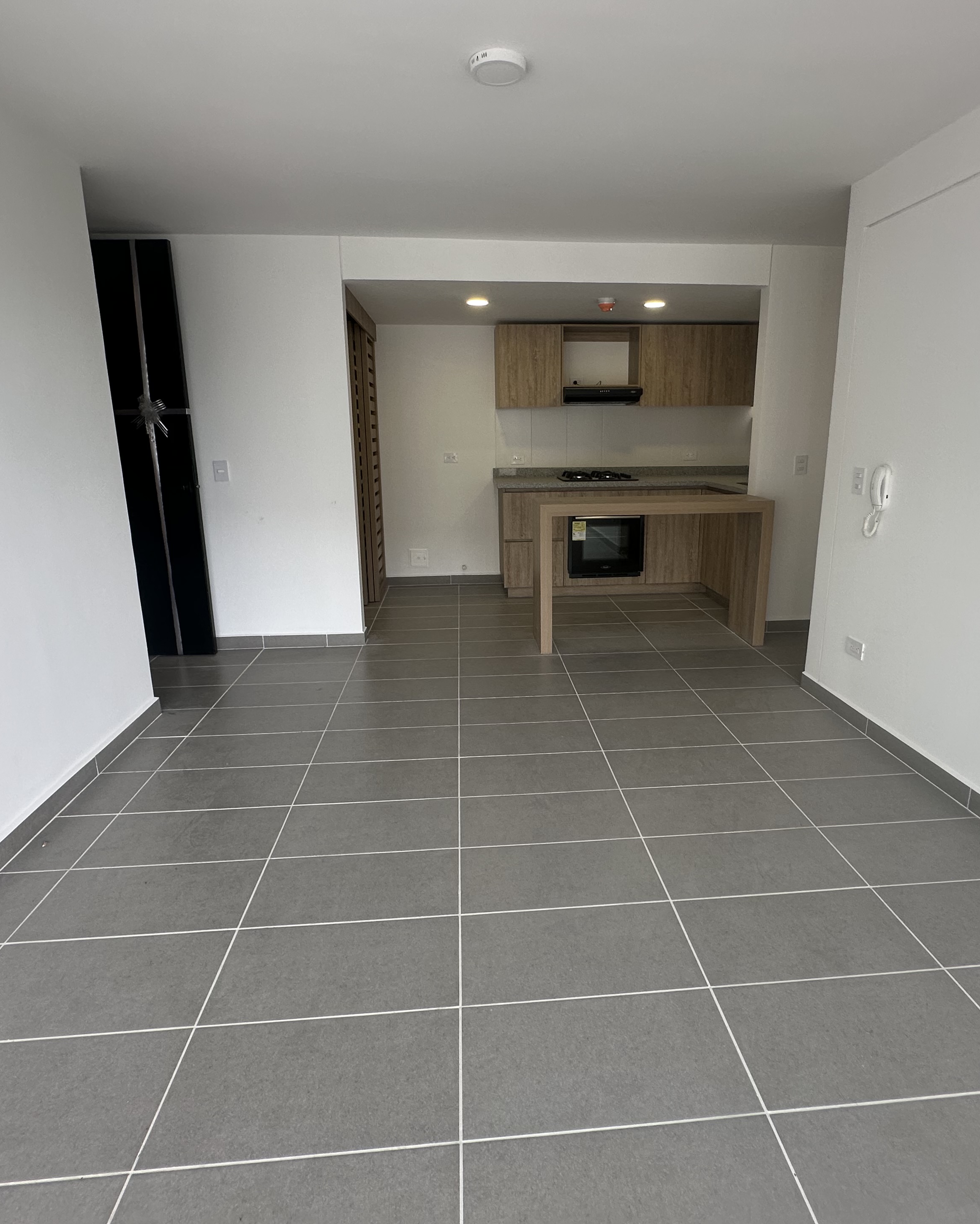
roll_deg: -0.3
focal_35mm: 19
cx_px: 519
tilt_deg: -13.4
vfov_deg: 83.2
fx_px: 689
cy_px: 588
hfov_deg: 70.8
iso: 100
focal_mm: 2.22
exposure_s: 1/99
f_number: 2.2
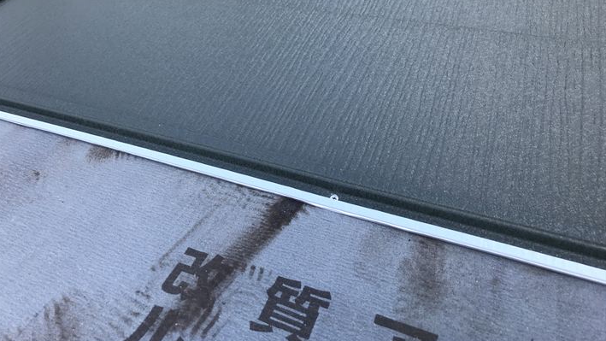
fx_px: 498
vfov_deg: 37.6
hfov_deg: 62.6
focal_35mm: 31
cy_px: 127
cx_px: 303
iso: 20
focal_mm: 3.99
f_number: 1.8
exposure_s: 1/303
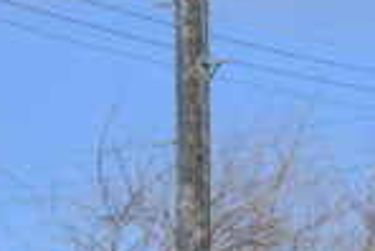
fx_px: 3034
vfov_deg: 4.6
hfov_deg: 6.7
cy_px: 666
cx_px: -557
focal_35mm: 291
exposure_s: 1/100
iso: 100
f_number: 11
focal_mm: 28
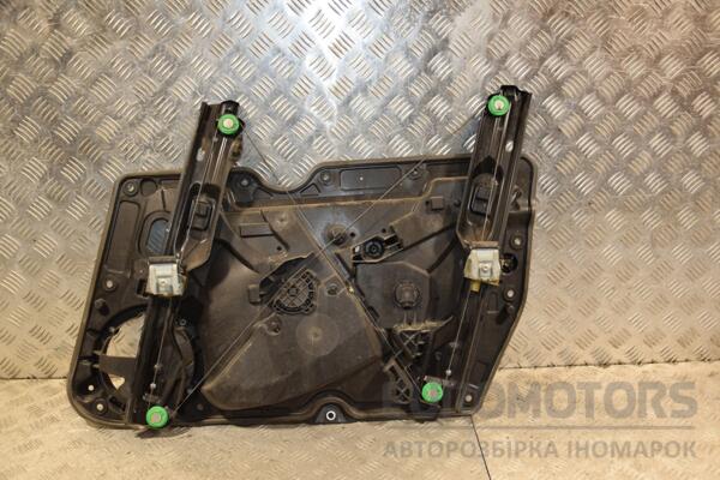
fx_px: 720
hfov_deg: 53.1
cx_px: 360
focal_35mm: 36
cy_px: 240
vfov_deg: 36.9
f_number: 5
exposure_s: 1/160
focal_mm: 24
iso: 800
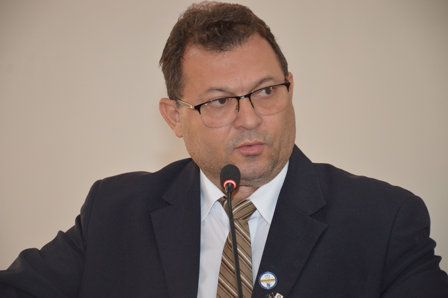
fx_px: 1865
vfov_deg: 9.1
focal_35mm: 150
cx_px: 224
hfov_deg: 13.7
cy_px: 149
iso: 900
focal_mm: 100
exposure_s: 1/60
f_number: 5.6
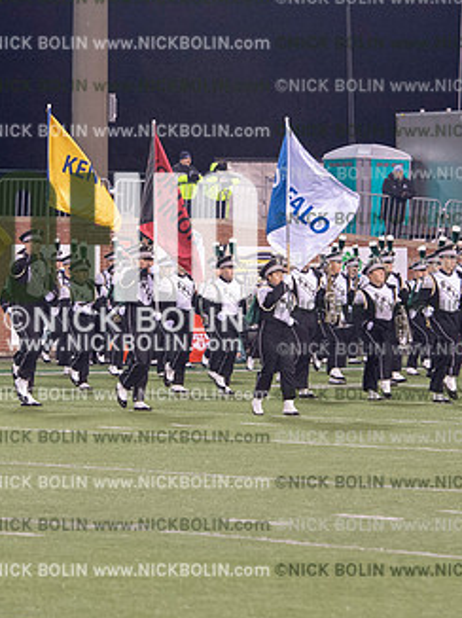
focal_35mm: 248
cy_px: 262
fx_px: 4419
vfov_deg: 8.0
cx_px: 123
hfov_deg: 6.0
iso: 6400
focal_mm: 145
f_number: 5.6
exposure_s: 1/400
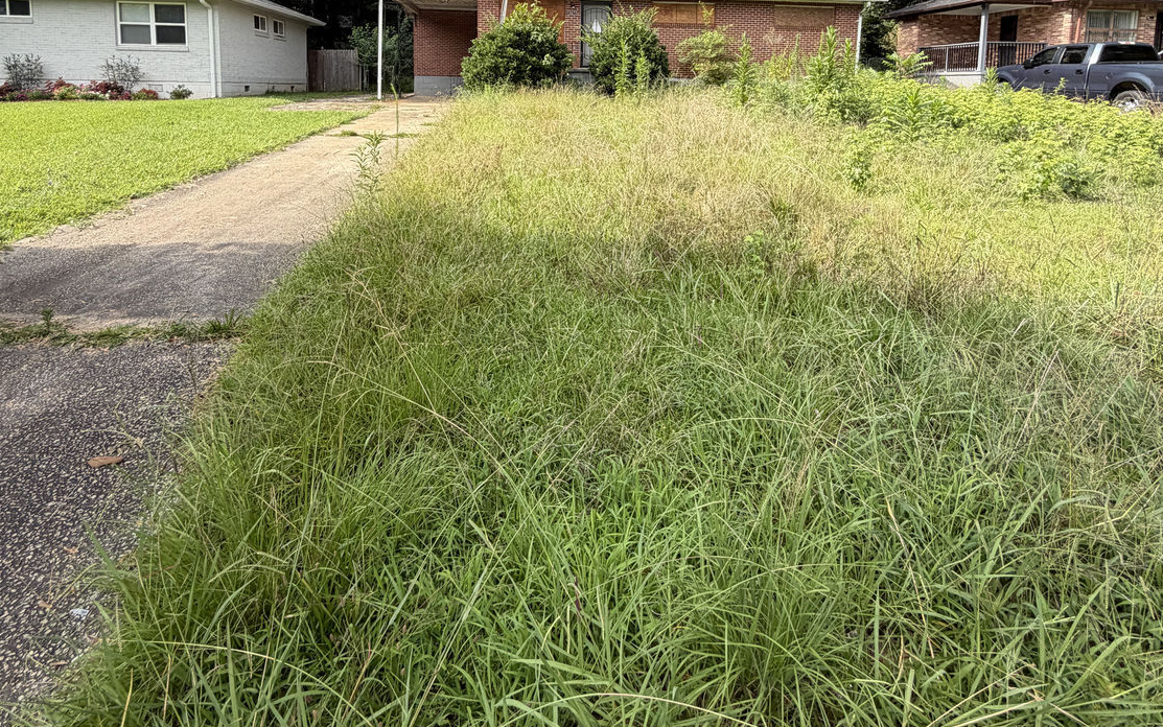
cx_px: 577
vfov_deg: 55.7
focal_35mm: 20
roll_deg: -1.0
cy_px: 153
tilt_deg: -6.1
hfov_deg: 85.1
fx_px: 634
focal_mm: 2.22
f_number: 2.2
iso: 40
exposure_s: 1/502
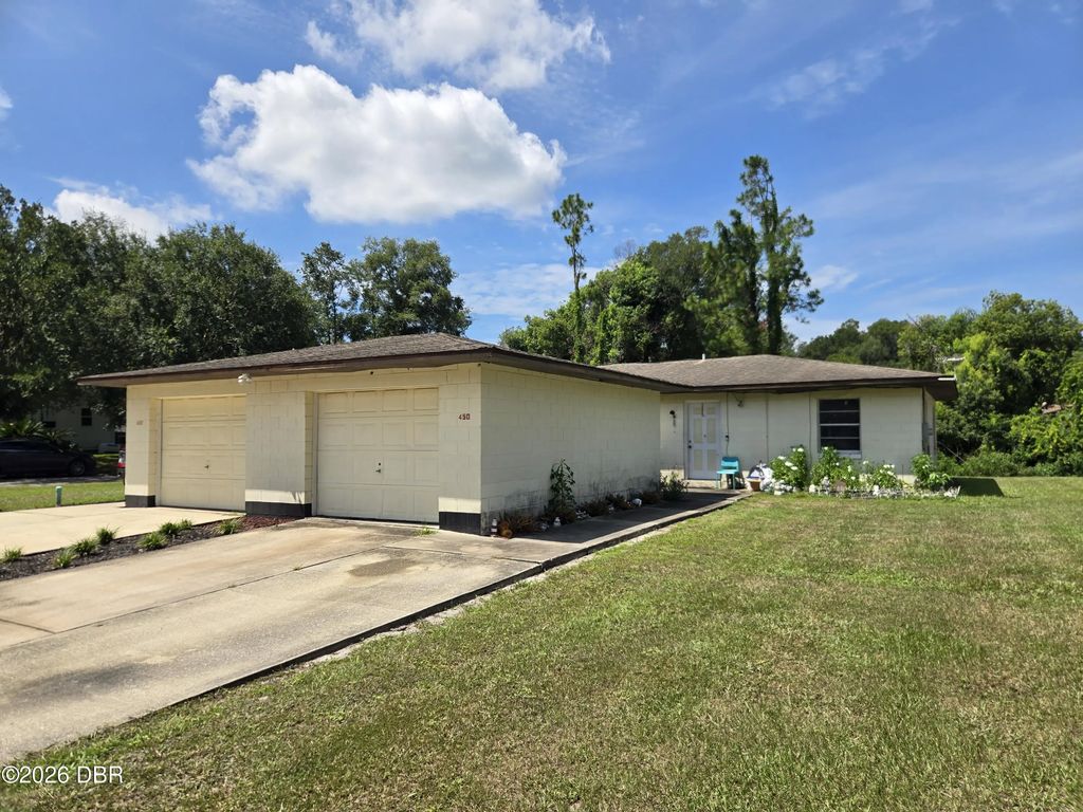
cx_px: 542
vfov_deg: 58.9
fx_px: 720
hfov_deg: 73.9
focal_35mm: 23
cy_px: 406
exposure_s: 1/2010
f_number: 1.8
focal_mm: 5.4
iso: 25
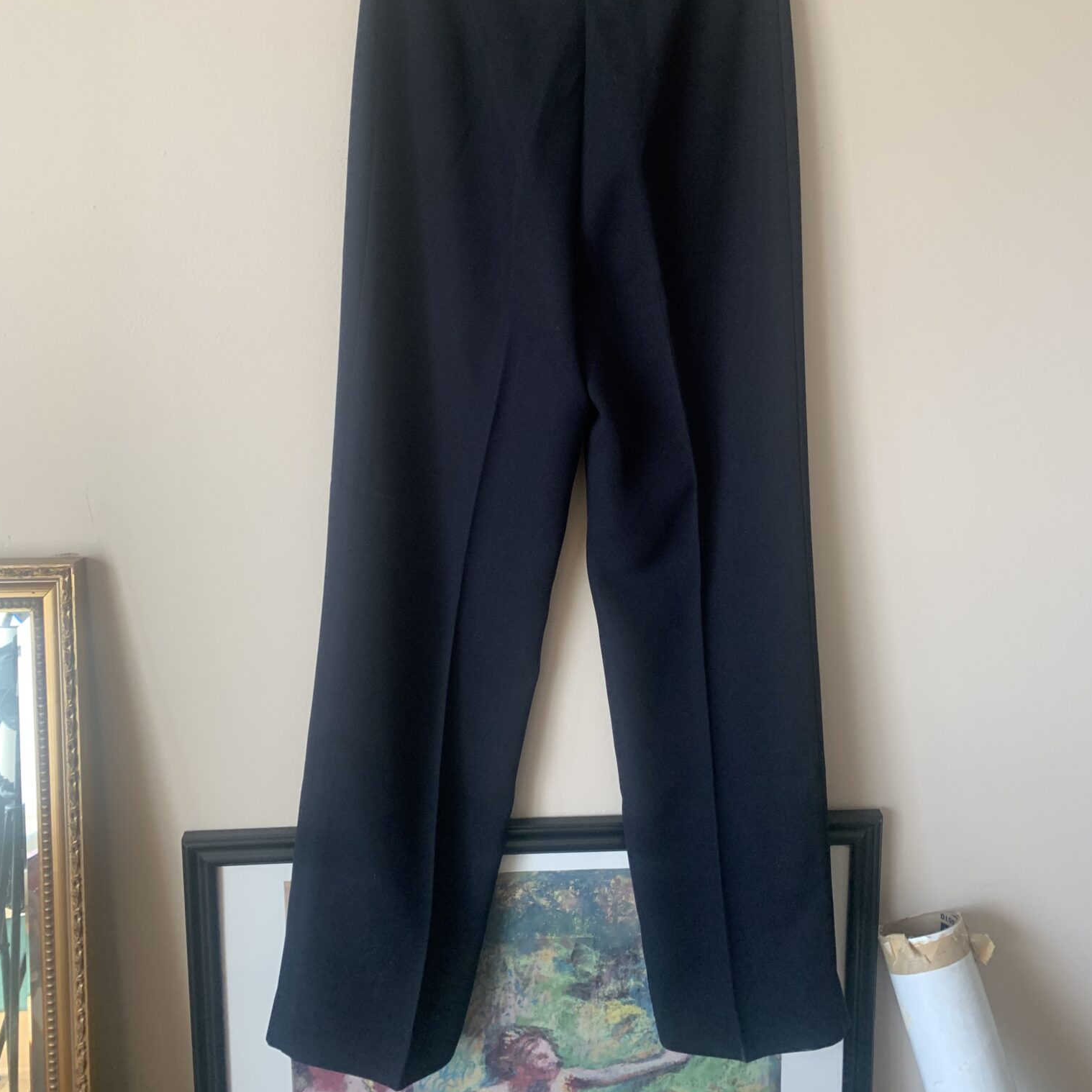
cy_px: 419
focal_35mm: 31
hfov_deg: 52.5
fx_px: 1106
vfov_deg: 52.1
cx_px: 543
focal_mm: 4.25
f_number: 1.8
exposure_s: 1/60
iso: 100
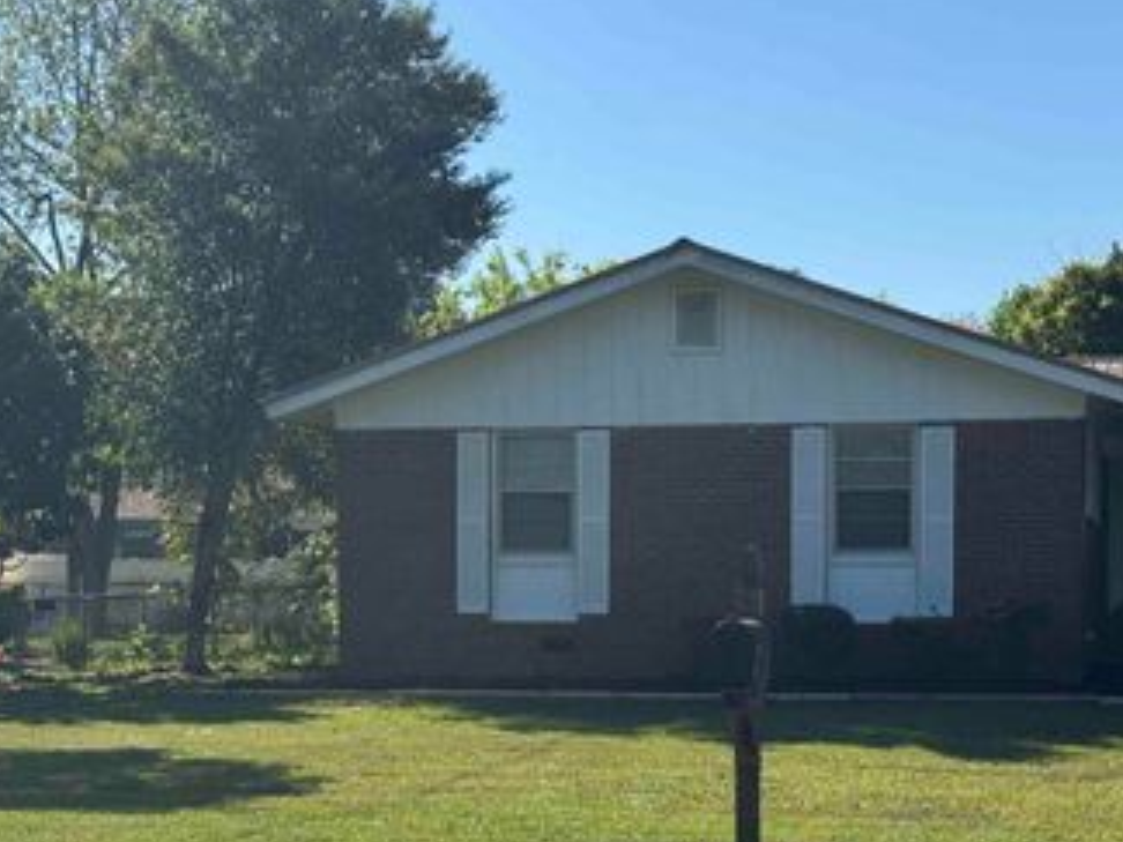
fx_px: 2401
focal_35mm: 74
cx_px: 617
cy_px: 629
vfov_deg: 19.8
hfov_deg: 26.3
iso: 64
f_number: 1.78
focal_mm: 6.76
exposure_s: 1/3425
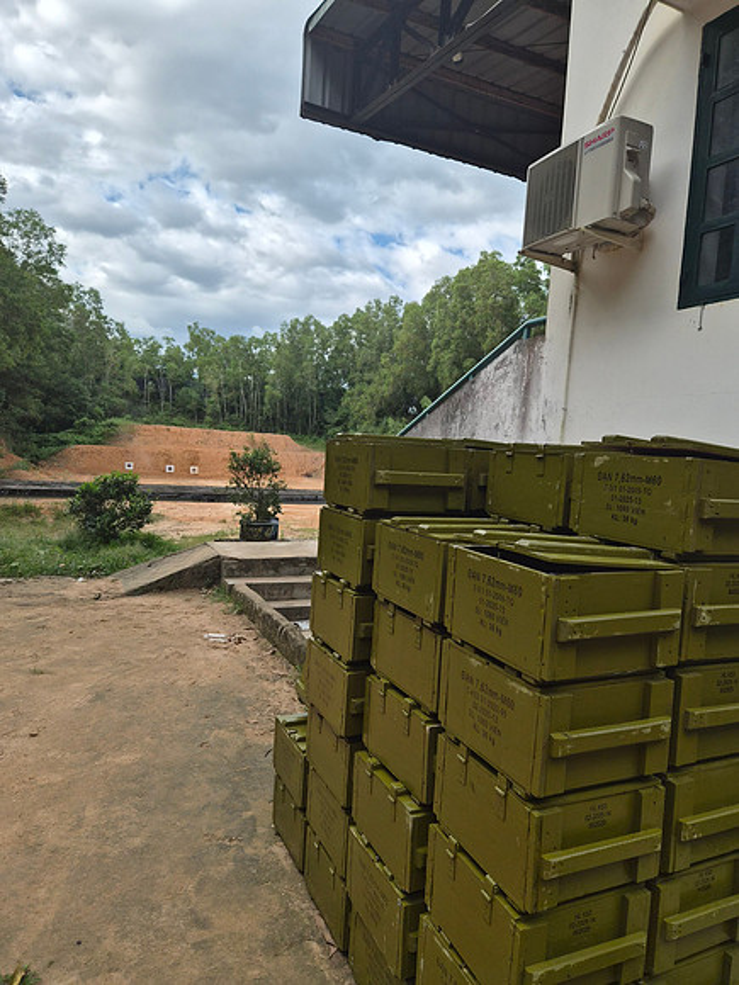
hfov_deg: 58.9
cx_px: 370
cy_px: 492
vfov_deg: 73.9
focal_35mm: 23
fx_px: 655
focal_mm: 5.4
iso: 80
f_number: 1.8
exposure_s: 1/3160
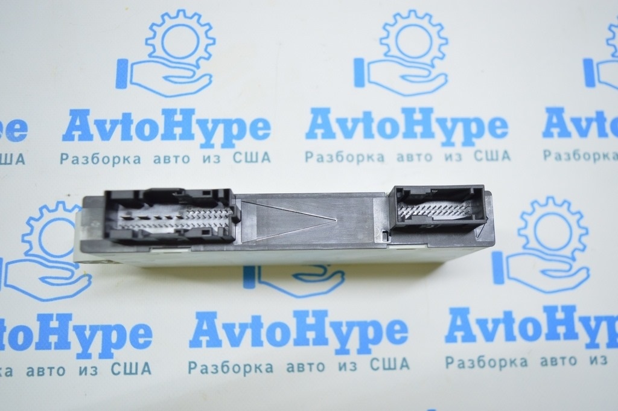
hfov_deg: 55.1
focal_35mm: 34
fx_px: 592
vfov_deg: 38.3
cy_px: 206
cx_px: 309
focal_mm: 23
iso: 400
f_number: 3.8
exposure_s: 1/50
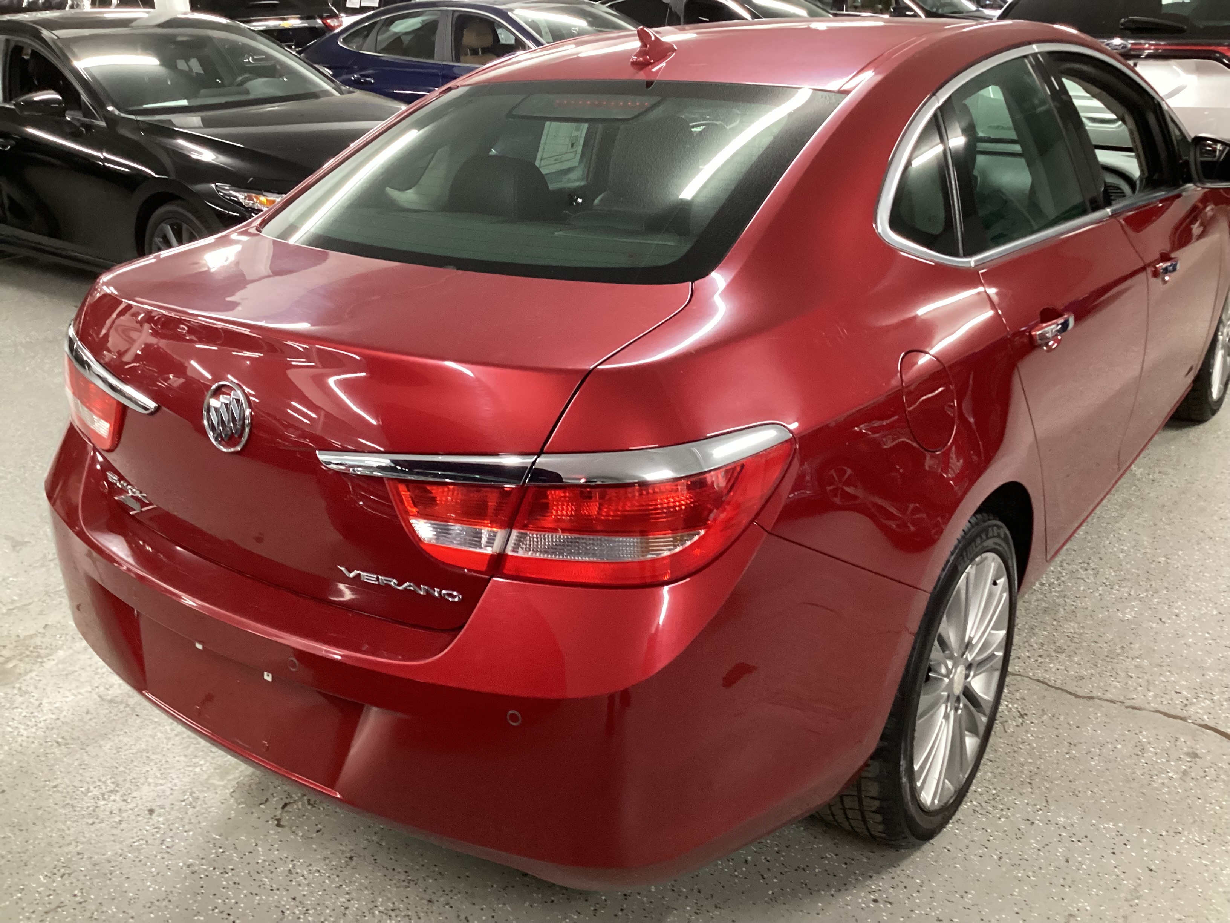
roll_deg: +0.3
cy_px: 462
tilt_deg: -25.5
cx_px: 615
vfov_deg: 45.4
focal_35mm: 31
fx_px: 1102
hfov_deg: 58.4
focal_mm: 3.3
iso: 320
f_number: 2.4
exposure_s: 1/33
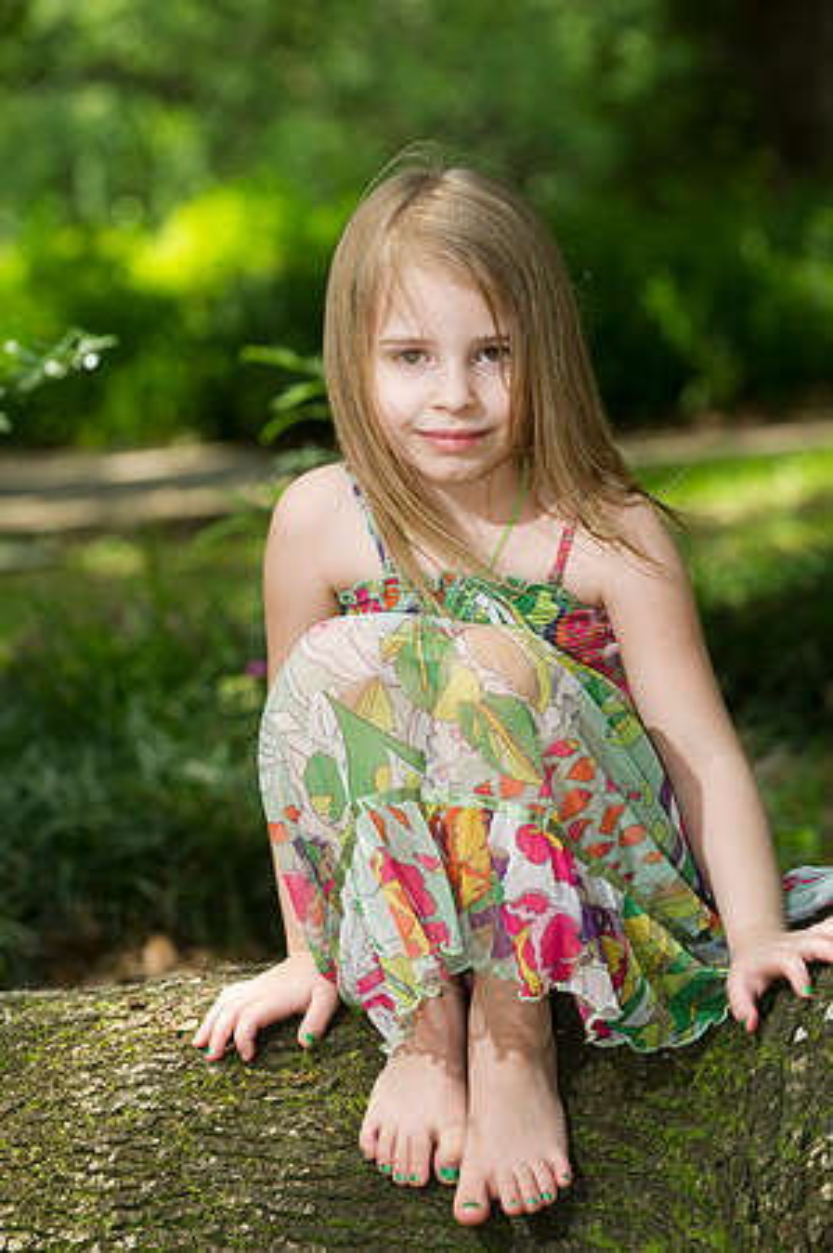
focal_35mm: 150
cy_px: 626
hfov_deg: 9.1
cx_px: 416
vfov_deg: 13.7
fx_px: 5218
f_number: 5.6
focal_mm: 150
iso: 200
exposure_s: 1/125
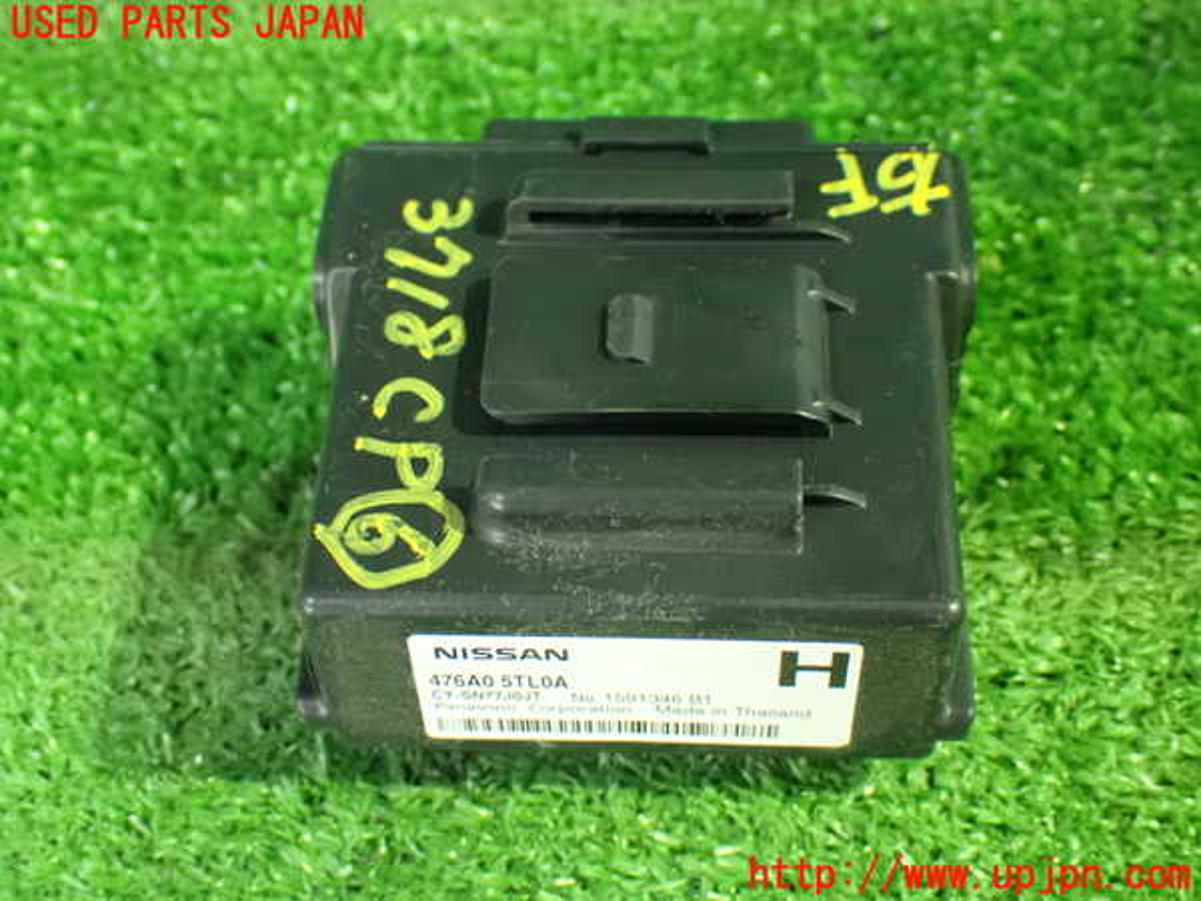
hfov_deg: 38.2
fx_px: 1735
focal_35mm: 50
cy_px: 450
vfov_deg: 29.1
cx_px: 600
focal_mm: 9.01
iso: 1600
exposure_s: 1/25
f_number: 3.2
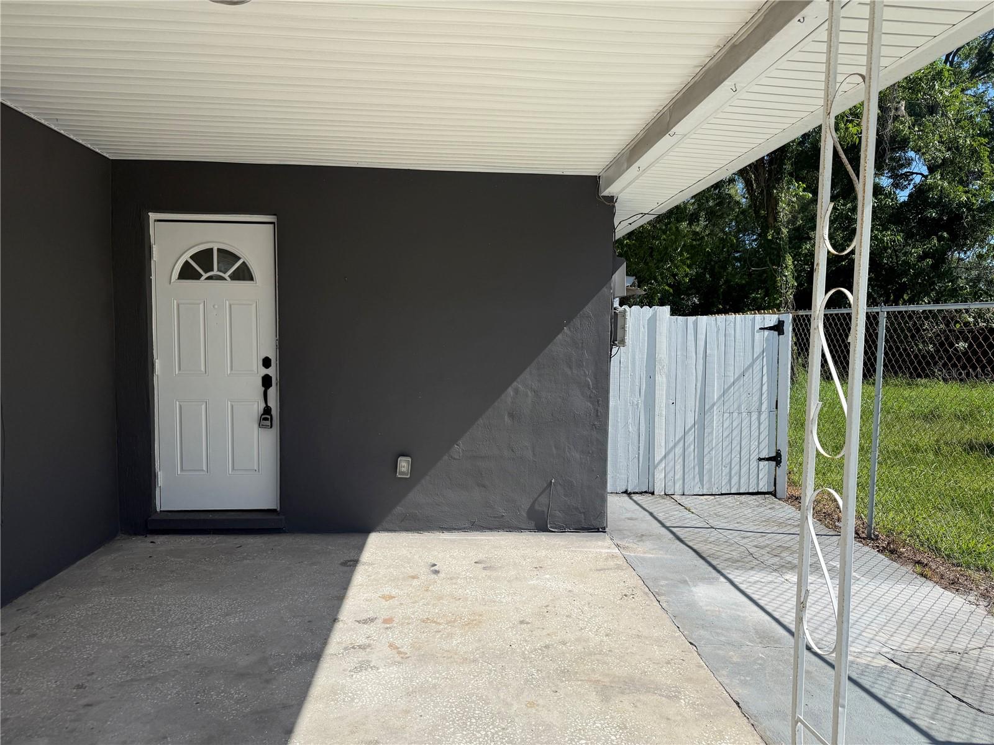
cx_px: 497
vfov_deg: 56.8
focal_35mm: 24
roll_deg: +0.0
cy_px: 372
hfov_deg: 71.6
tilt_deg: -3.8
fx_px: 689
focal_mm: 6.76
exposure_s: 1/3953
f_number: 1.78
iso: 80
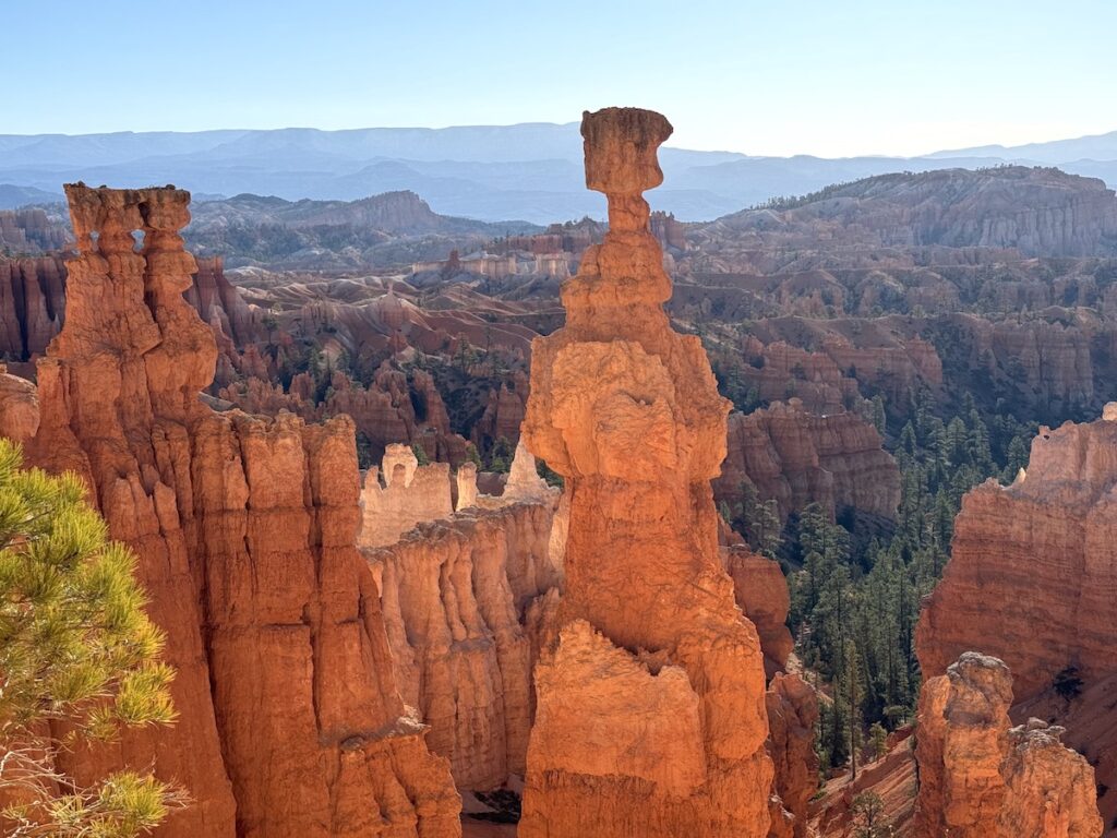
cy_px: 419
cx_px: 558
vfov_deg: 30.3
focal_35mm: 48
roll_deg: +0.7
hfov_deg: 39.7
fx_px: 1549
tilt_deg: -9.3
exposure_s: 1/3610
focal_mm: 6.76
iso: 64
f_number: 1.78
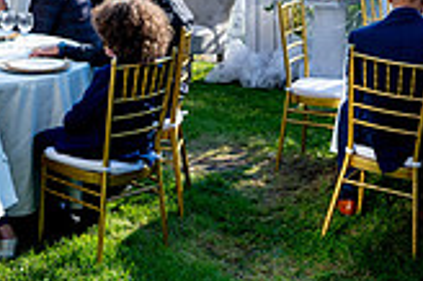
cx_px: 54
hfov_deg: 20.3
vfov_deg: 13.3
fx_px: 1162
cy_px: -94
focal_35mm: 99
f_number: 4.5
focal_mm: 28
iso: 200
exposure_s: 1/500
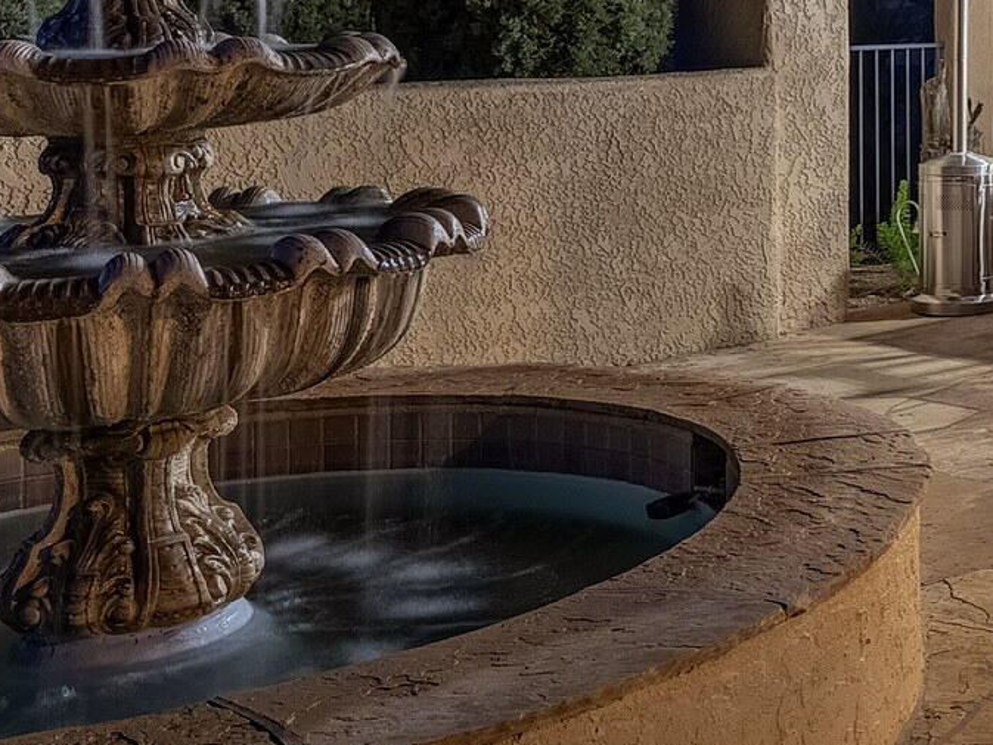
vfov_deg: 22.4
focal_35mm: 52
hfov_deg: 28.8
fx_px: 1492
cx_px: 1340
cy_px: -406
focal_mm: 13
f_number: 4
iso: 400
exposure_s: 1/5
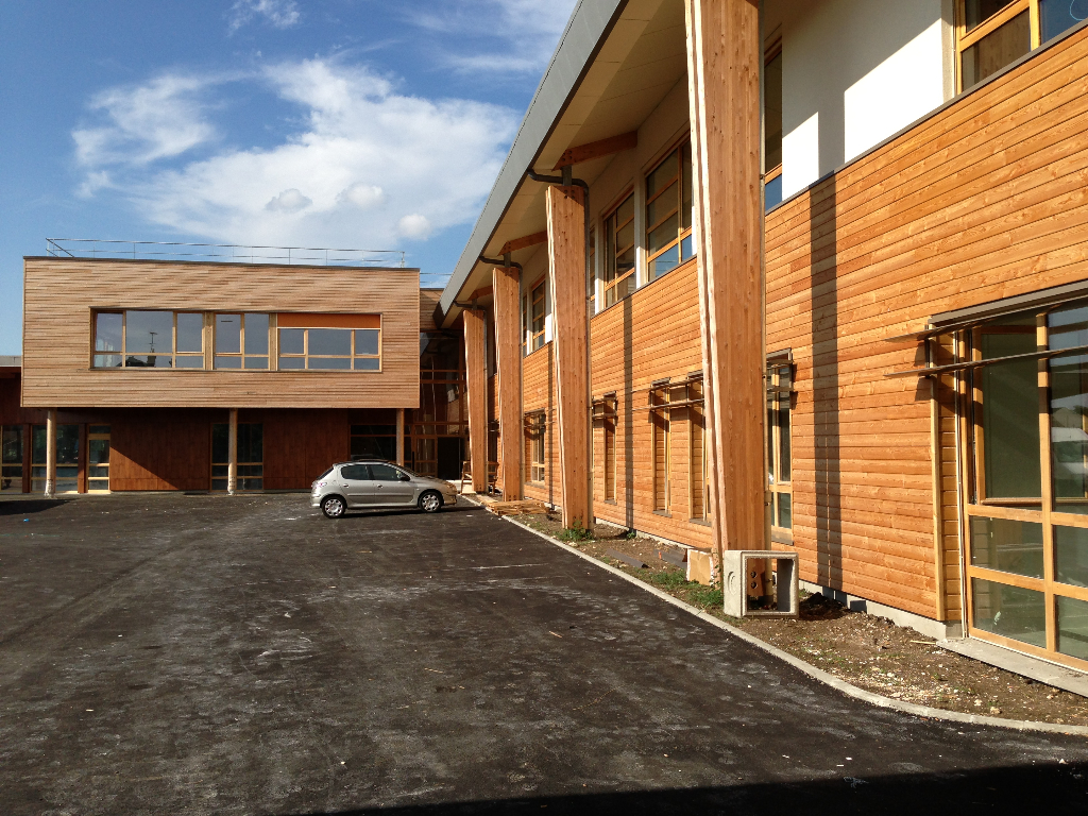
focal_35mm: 33
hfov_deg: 55.4
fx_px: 1037
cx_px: 544
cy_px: 408
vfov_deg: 42.9
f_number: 2.4
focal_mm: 4.13
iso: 50
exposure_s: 1/1506
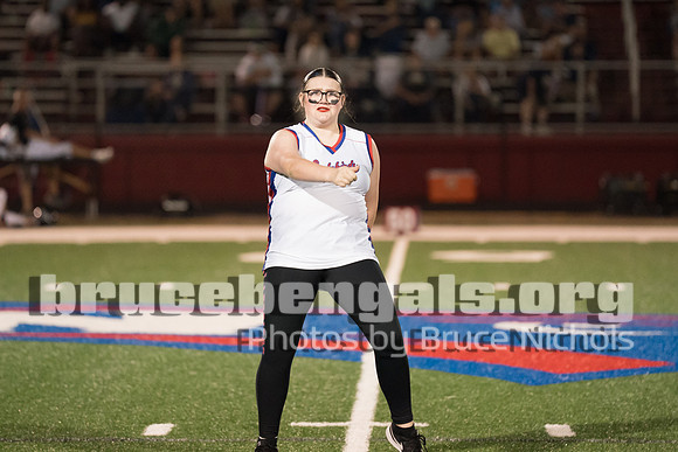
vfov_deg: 5.4
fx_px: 4808
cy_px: 164
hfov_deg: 8.1
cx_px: 339
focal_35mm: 255
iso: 8000
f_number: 2.8
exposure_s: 1/1000
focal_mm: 200
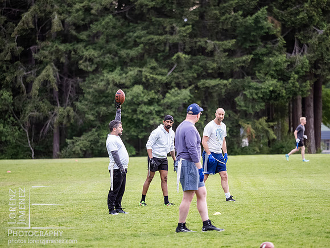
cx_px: 165
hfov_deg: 6.6
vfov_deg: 5.0
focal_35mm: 300
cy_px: 124
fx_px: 2860
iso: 2000
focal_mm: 150
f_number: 2.8
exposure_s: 1/1250
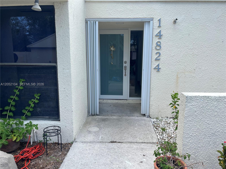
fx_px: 170
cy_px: 84
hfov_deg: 67.3
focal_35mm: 26
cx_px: 113
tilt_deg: -9.3
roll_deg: -0.3
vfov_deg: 53.1
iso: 50
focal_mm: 5.1
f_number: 1.6
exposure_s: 1/1372
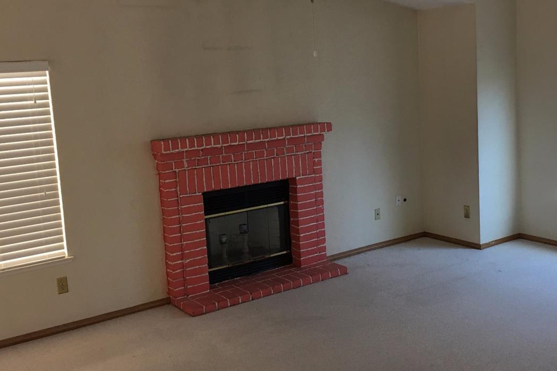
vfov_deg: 31.2
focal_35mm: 43
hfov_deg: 45.4
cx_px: 300
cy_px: 170
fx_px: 665
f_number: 2.2
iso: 32
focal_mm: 4.15
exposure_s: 1/15
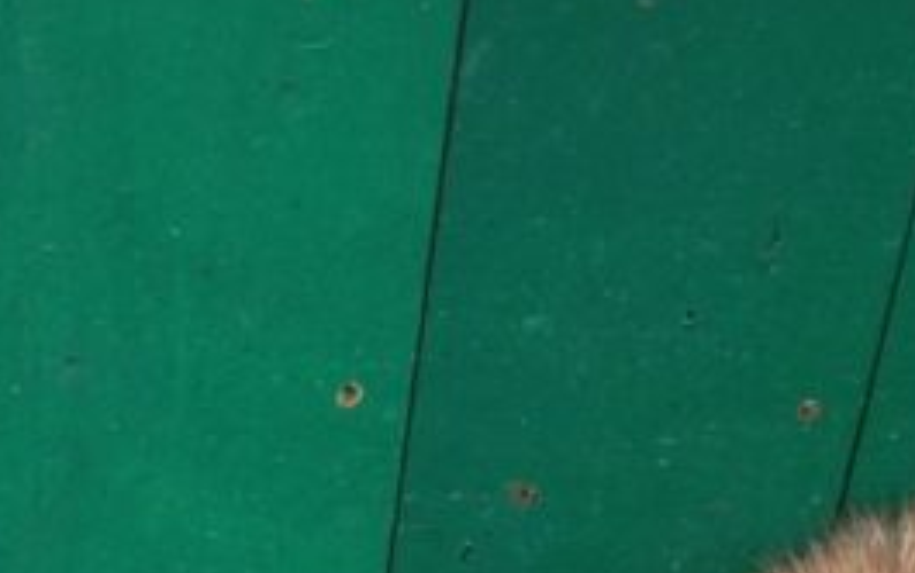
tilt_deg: -40.8
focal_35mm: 135
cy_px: 1070
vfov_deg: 9.2
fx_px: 3369
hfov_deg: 14.9
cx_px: -197
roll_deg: -1.5
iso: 64
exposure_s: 1/60
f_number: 2.4
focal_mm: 4.12
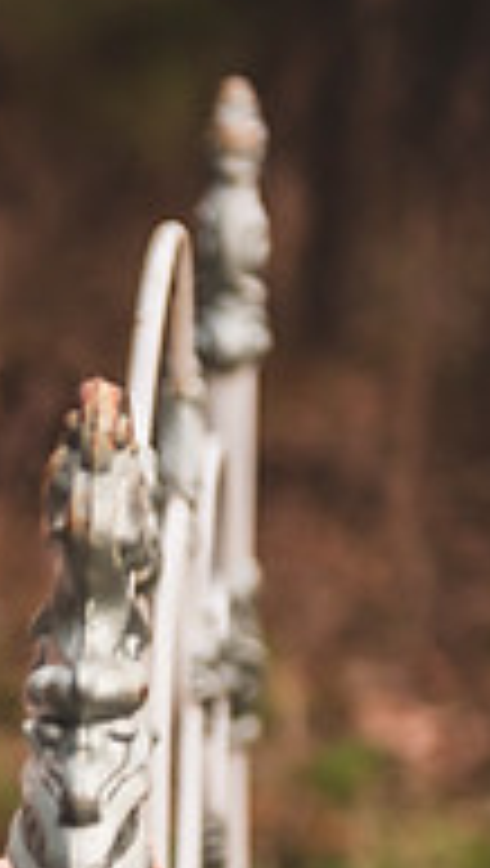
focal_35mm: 195
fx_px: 4490
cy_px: 780
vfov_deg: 11.0
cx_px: -778
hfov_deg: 5.9
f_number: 2.8
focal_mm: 62
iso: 250
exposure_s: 1/250
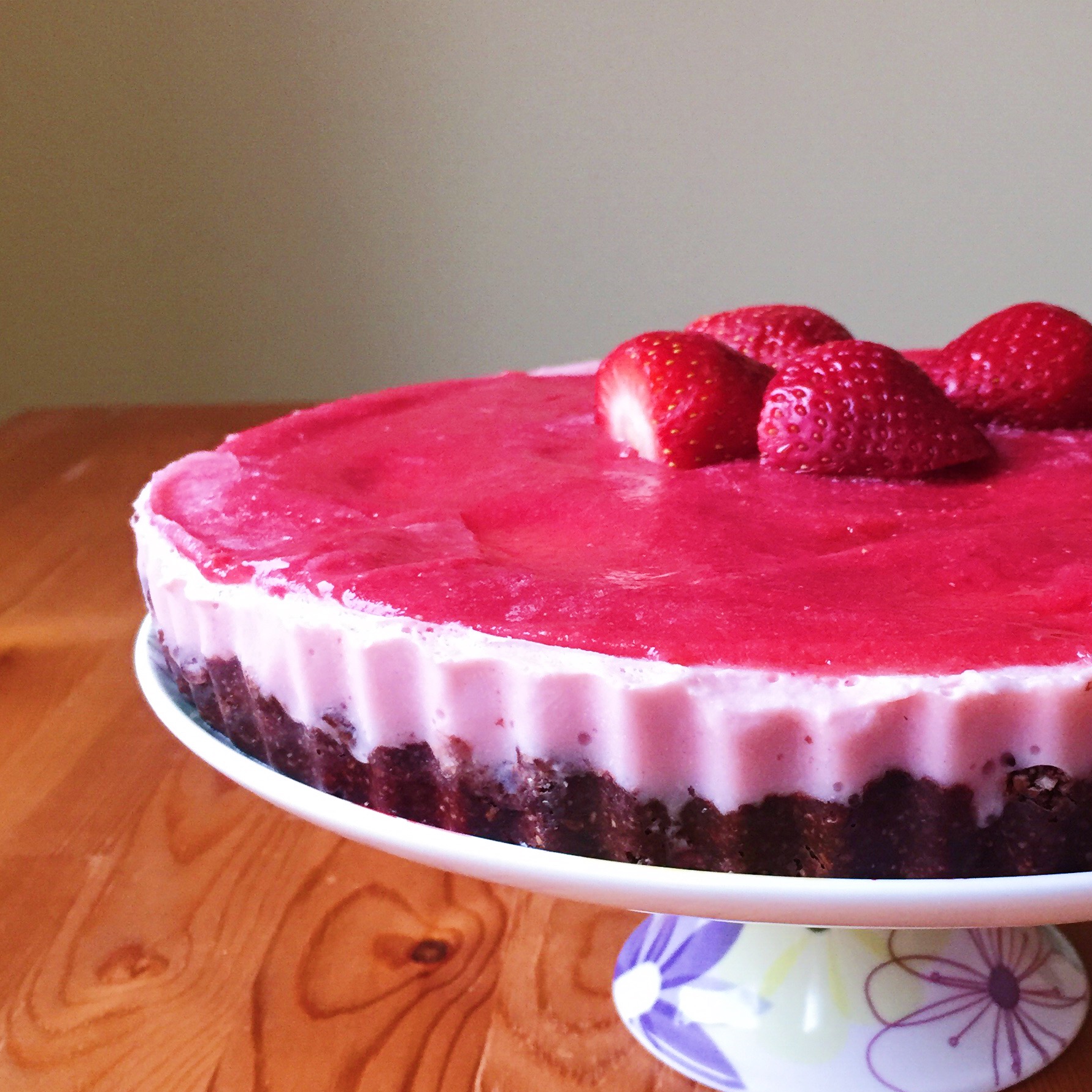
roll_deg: +1.3
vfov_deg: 36.0
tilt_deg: -18.4
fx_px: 1677
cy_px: 604
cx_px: 721
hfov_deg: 35.7
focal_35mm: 47
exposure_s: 1/30
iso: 125
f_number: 2.2
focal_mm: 4.15
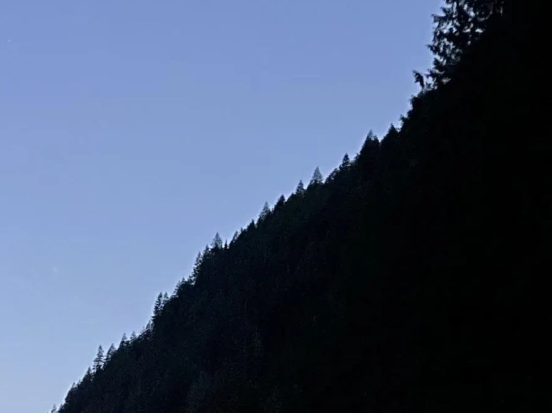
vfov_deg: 14.8
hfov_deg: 17.8
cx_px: -404
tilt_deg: -4.5
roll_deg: +0.5
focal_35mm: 91
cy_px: 667
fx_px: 1451
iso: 640
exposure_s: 1/7
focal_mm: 4.2
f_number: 1.6
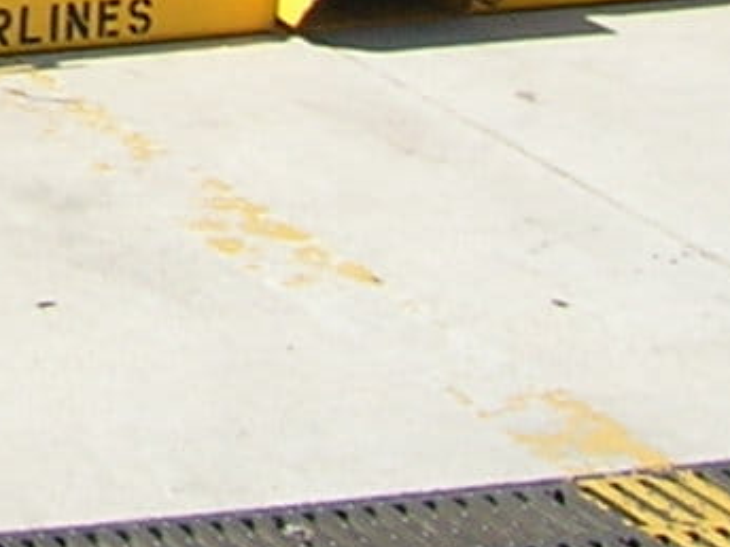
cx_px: -851
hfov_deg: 8.2
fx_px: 4766
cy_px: -990
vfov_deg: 6.1
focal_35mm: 226
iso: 50
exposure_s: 1/260
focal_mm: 5.7
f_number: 4.9
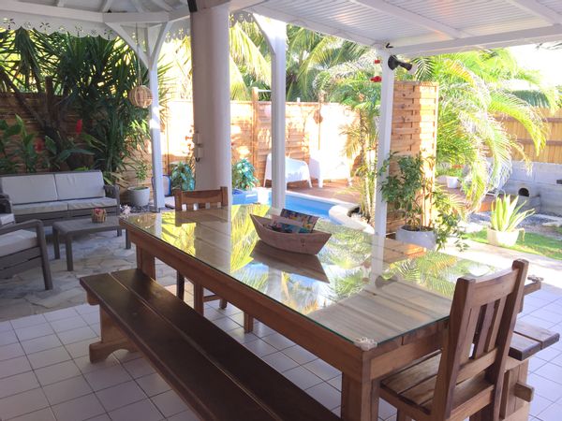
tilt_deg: -12.0
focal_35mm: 29
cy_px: 210
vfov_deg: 48.2
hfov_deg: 61.7
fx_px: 471
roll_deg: -1.0
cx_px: 281
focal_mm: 4.15
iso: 25
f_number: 2.2
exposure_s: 1/151
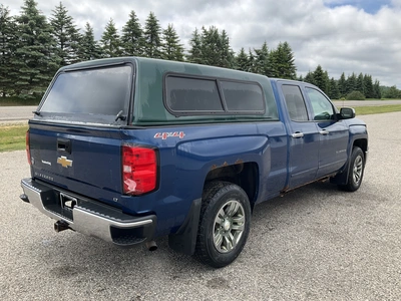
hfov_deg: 61.7
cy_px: 150
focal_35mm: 29
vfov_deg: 48.2
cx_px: 200
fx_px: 336
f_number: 1.8
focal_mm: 3
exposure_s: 1/816
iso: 25
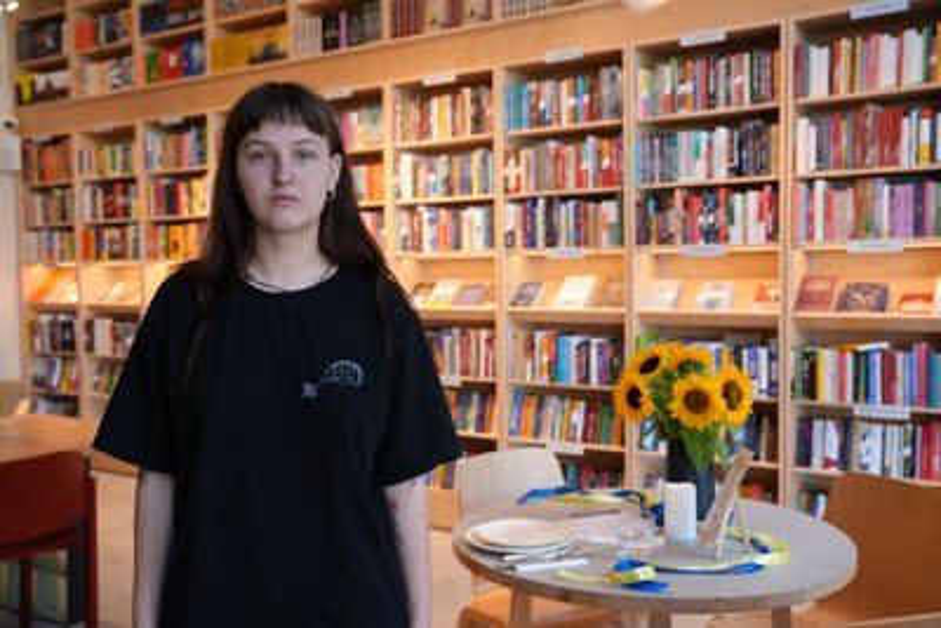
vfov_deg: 37.9
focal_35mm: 35
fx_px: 915
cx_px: 470
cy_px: 314
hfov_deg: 54.4
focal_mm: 35
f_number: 4
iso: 400
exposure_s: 1/125
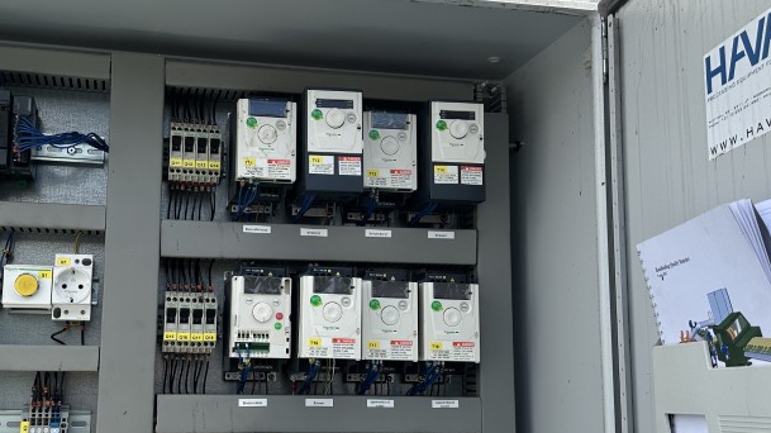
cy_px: 248
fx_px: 899
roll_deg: -1.0
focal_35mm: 44
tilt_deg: +8.9
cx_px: 286
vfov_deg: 27.0
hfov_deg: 46.0
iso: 80
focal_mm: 6.86
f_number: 1.78
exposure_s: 1/2809
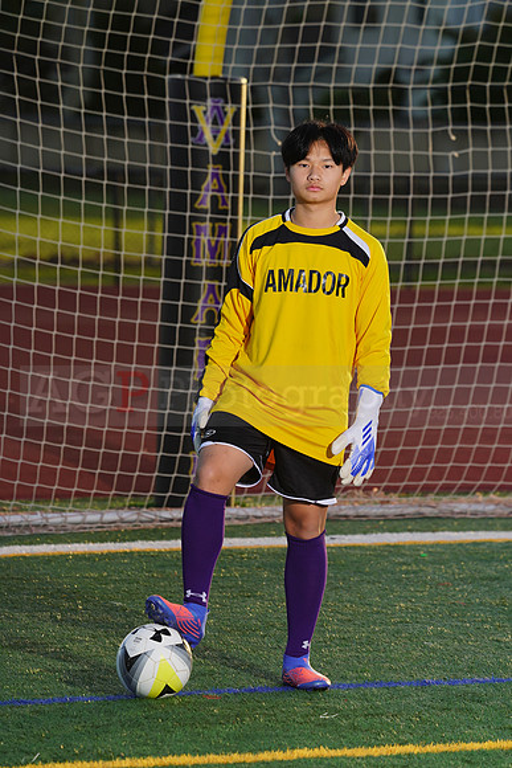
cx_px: 256
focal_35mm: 250
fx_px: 5330
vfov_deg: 8.2
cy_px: 384
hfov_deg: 5.5
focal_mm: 250
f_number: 7.1
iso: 100
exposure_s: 1/200
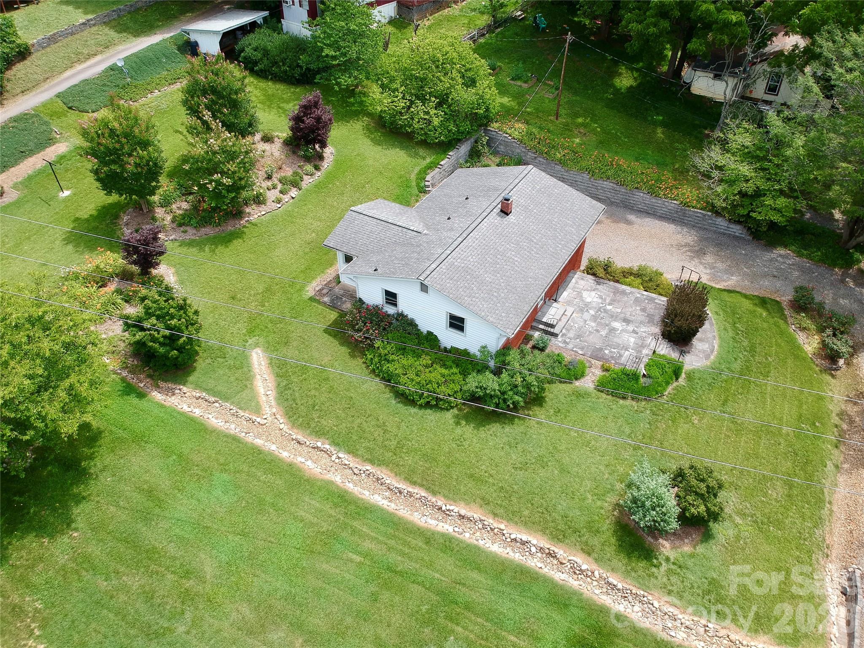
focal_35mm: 25
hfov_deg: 69.4
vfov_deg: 54.9
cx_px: 432
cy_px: 324
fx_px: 624
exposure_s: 1/500
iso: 100
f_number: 2.6
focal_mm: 4.49
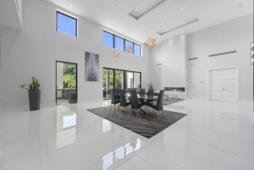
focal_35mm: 14
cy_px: 85
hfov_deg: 104.3
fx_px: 99
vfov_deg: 81.2
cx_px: 127
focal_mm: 14
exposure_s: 1/6
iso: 100
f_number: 9
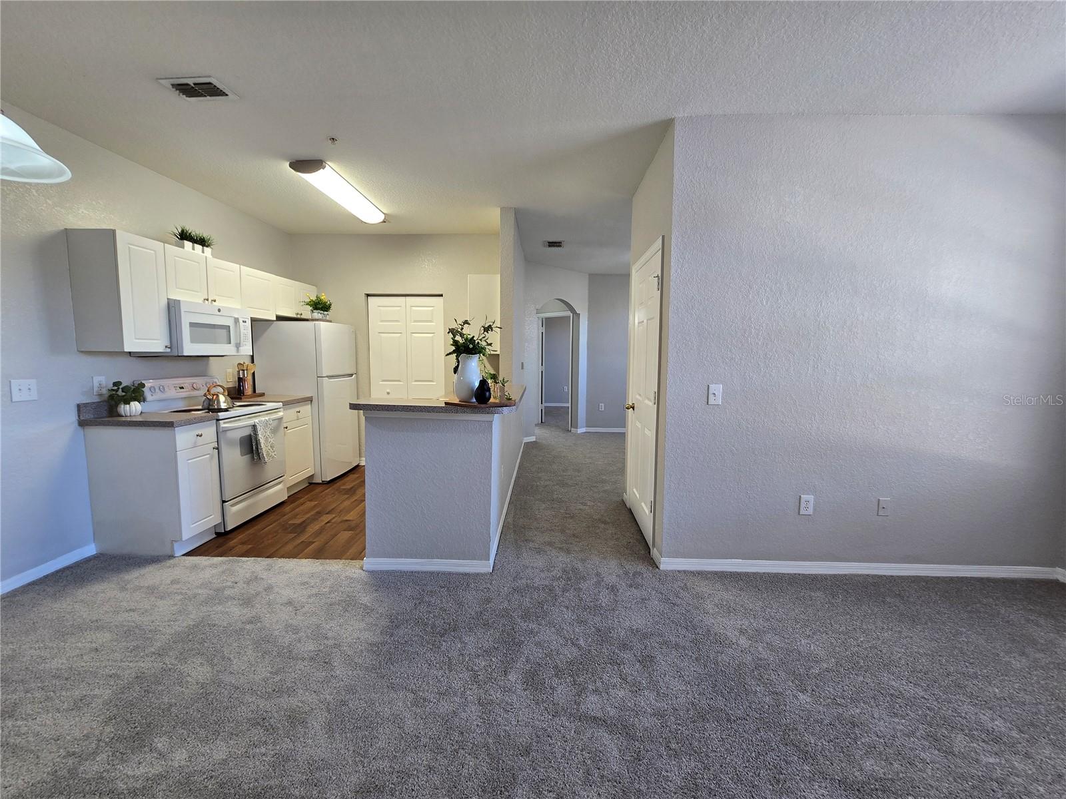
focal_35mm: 13
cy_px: 400
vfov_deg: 89.9
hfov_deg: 106.2
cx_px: 533
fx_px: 400
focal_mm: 2.2
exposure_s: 1/60
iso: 125
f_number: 2.2
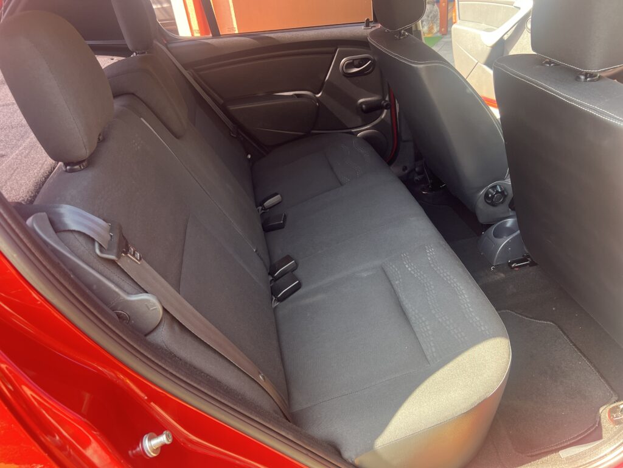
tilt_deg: -31.8
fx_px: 468
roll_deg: +8.2
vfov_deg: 53.1
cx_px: 312
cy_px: 234
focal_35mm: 26
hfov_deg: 67.3
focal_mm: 5.7
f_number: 1.5
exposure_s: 1/120
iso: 125
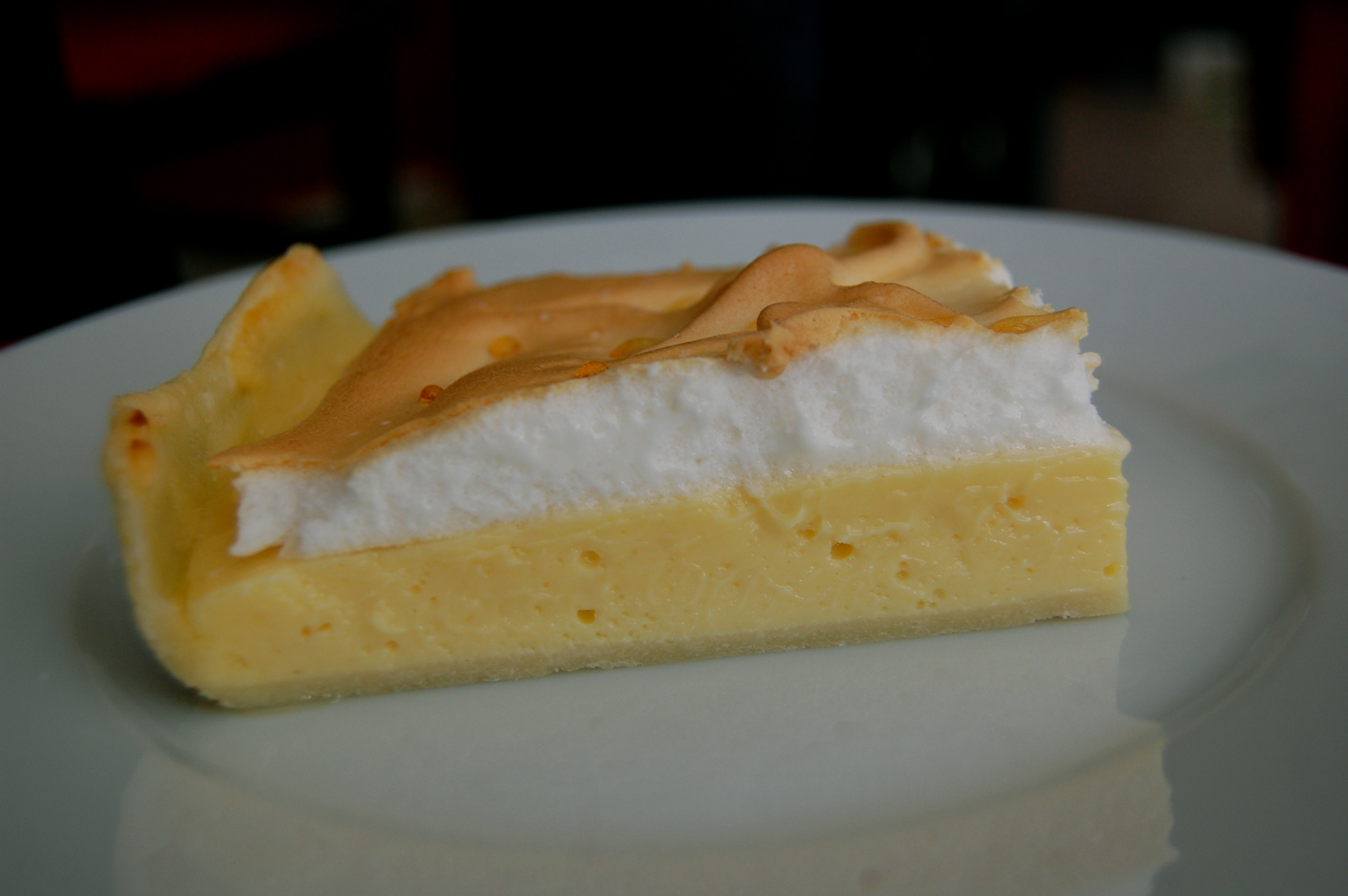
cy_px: 448
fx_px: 1683
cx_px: 674
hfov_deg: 43.6
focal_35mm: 45
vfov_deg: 29.8
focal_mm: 30
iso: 400
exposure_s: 1/60
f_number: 5
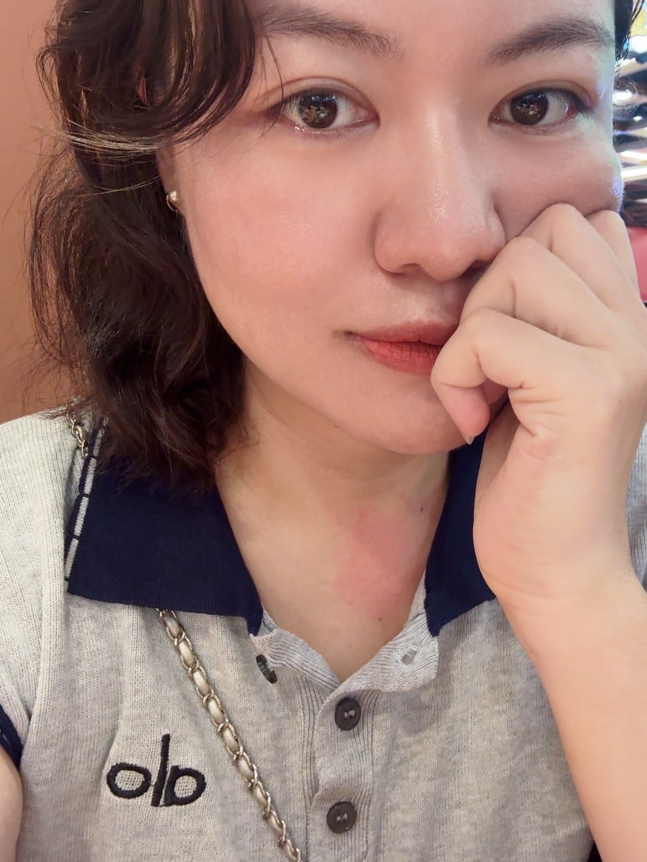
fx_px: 797
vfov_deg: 56.5
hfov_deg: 44.0
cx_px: 379
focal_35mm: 32
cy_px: 361
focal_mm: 2.69
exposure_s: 1/50
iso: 125
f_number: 1.9
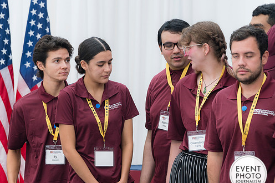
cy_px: 104
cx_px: 125
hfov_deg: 8.5
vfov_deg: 5.6
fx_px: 1855
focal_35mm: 243
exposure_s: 1/160
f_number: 4
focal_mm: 139
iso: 100
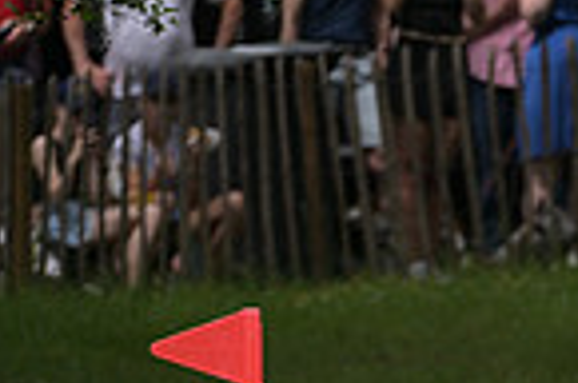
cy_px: 569
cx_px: 1016
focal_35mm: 1244
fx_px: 19929
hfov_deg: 1.7
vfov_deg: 1.1
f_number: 5.6
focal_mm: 310
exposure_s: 1/1250
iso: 500
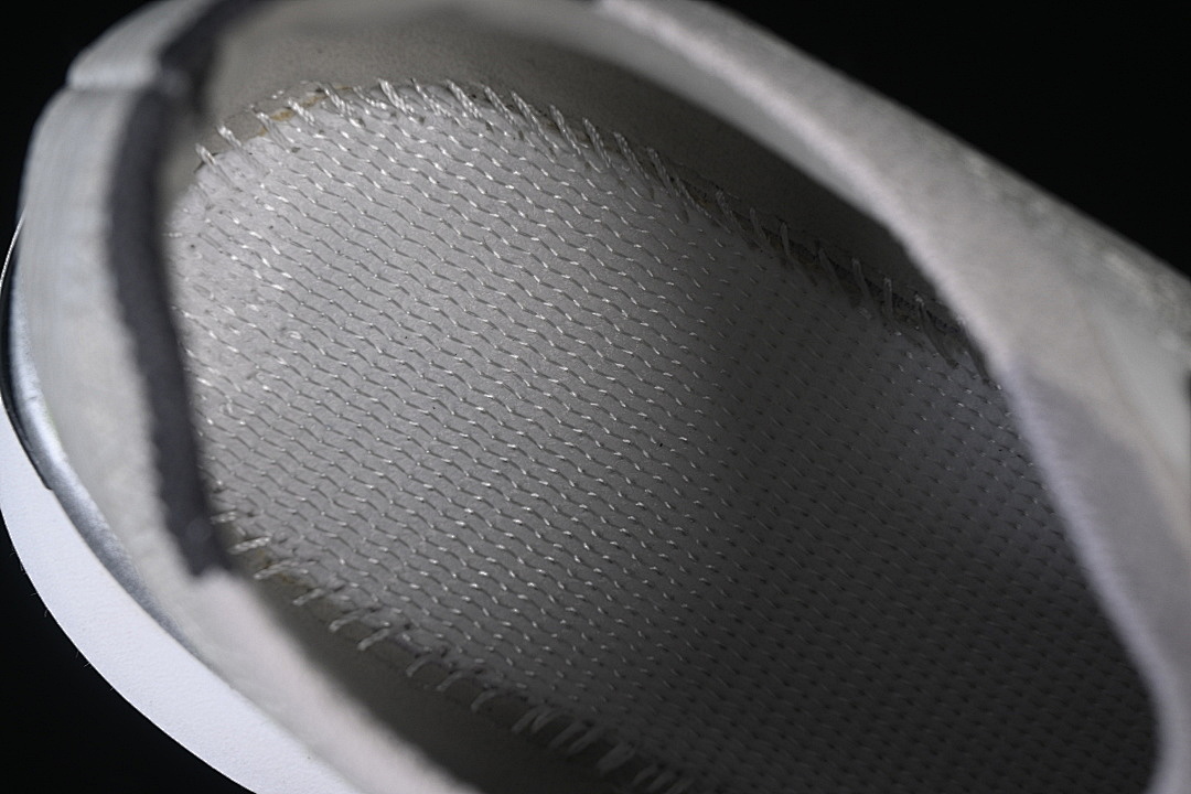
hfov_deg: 27.0
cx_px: 596
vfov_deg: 18.2
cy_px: 397
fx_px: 2481
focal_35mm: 75
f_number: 7.1
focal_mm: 50
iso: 160
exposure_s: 1/80
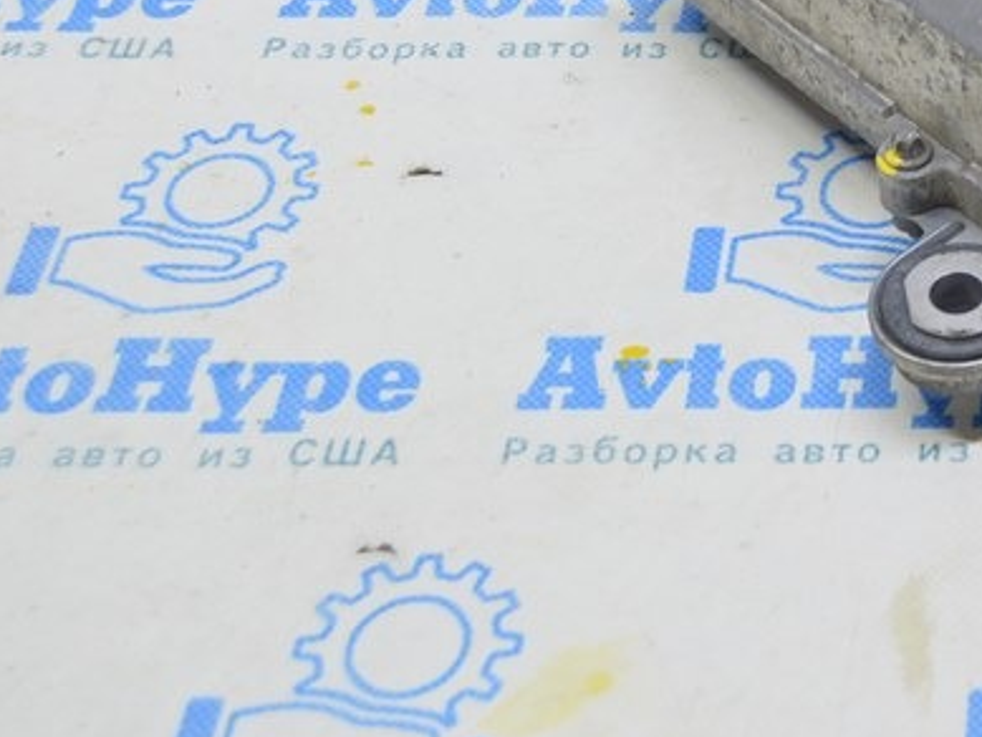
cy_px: -90
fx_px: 2582
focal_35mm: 91
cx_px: 1245
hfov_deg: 19.9
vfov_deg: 15.8
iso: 400
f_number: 5.6
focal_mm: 24
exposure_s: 1/20
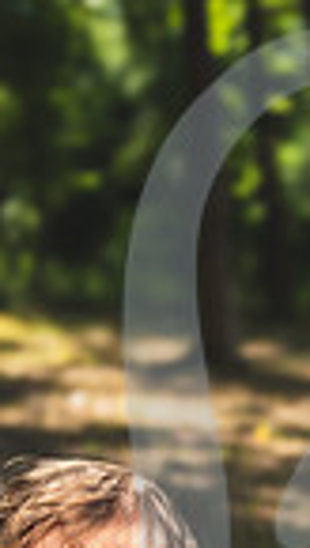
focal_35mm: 104
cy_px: 665
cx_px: 250
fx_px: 1514
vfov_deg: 19.3
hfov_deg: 11.6
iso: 100
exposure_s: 1/800
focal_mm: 32
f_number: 2.8
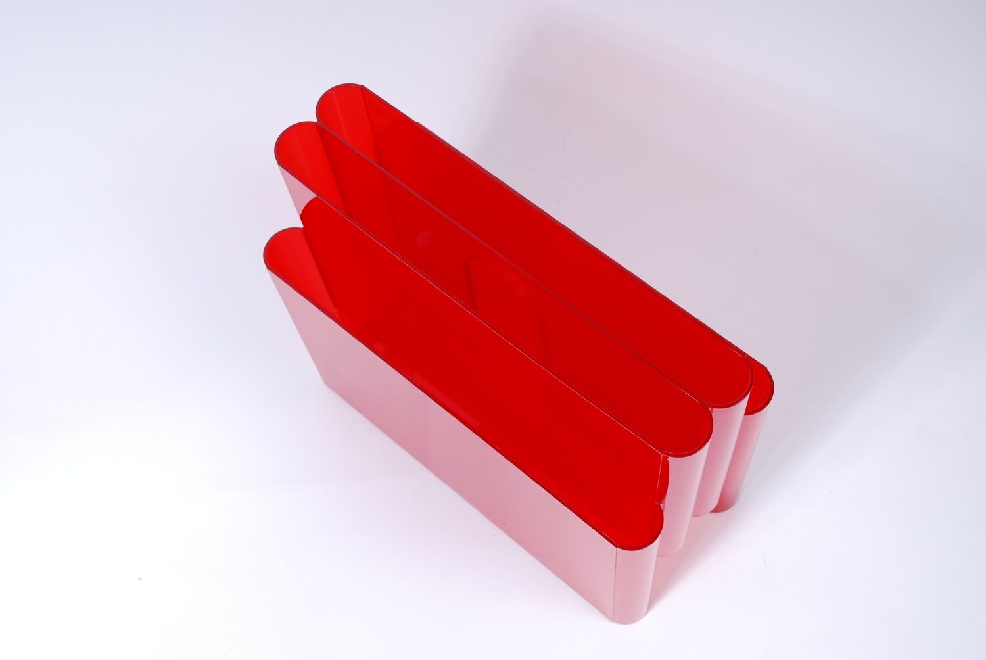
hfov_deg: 43.6
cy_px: 330
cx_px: 493
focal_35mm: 45
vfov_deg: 29.9
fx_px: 1234
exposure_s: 1/40
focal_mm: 30
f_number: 5.6
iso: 100
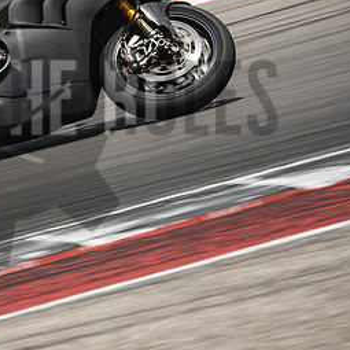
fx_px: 6623
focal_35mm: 579
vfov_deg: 3.0
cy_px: 100
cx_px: -12
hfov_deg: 3.0
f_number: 8
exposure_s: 1/250
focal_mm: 200
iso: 125
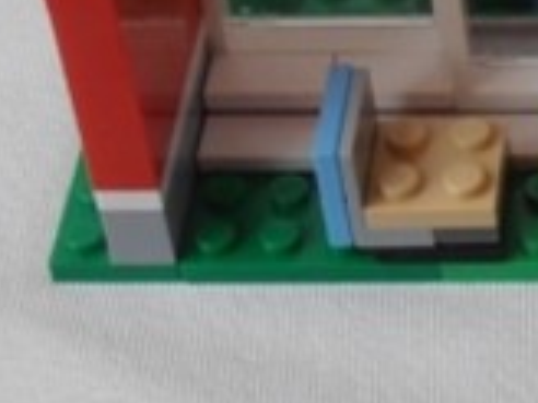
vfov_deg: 7.3
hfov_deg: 9.3
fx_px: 3155
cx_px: 938
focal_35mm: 203
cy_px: 77
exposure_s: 1/60
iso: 80
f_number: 3.9
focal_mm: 6.61
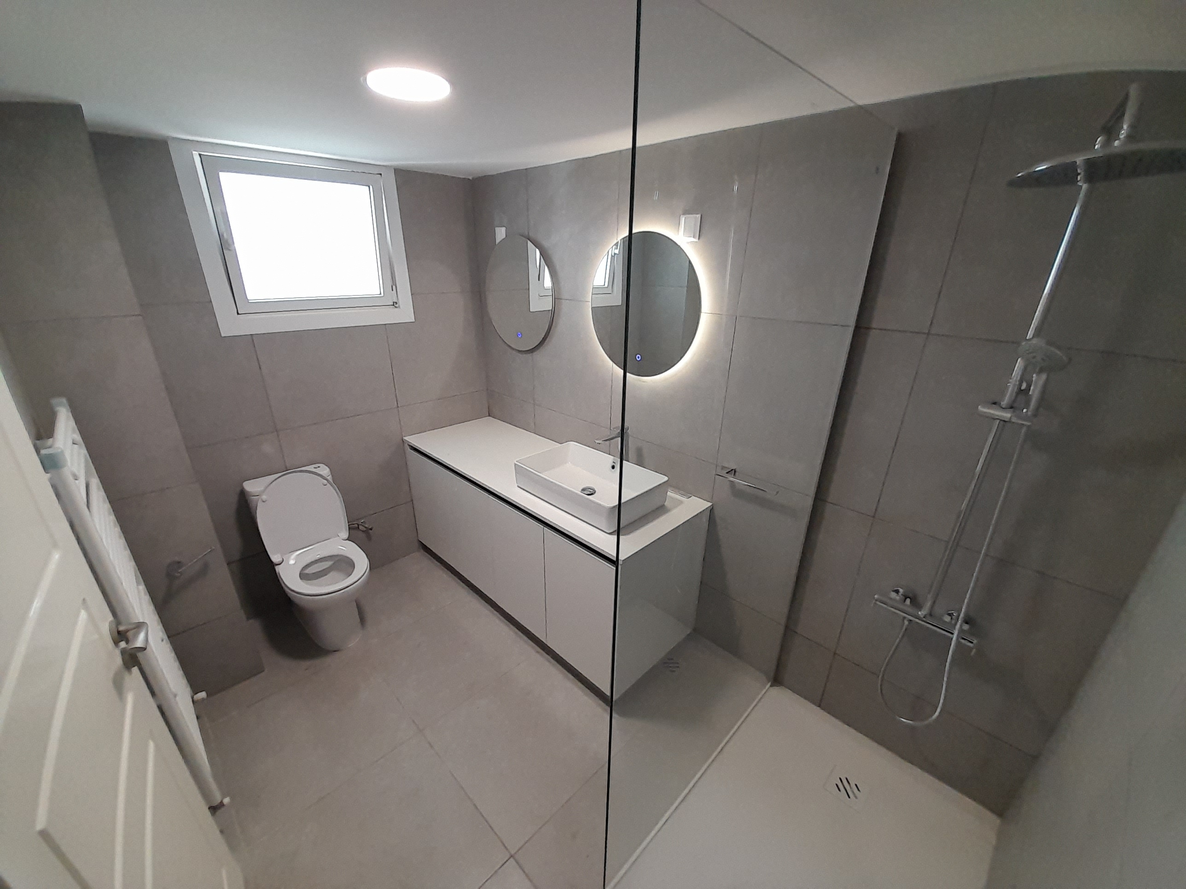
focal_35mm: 13
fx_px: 445
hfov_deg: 106.2
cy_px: 444
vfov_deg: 89.9
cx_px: 593
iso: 80
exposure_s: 1/50
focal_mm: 1.13
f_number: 2.2
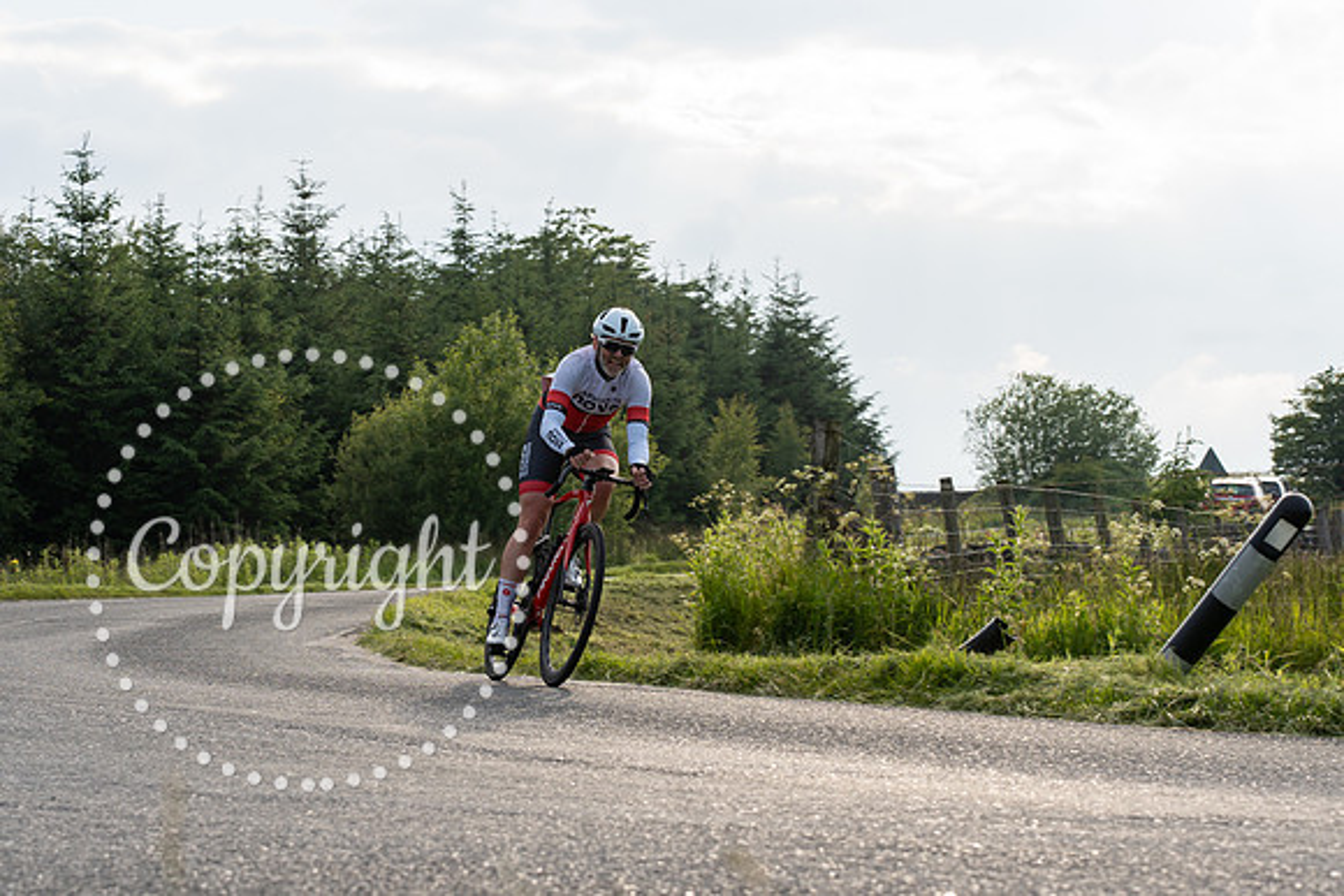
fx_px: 3891
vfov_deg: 13.1
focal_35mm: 104
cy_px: 466
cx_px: 624
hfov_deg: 19.6
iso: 200
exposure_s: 1/400
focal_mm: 67
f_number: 6.3
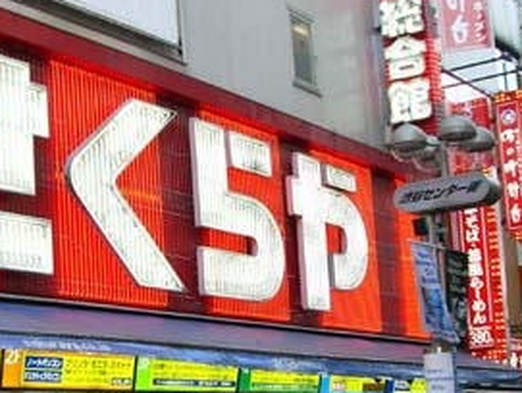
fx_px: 1163
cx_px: 77
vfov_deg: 18.9
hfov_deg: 24.7
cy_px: 346
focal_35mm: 77
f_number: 2.7
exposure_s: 1/80
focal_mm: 6.2
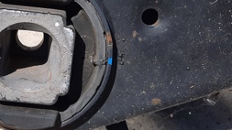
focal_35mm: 69
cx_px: 40
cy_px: 64
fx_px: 424
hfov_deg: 29.7
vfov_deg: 17.4
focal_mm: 4.6
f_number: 2
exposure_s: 1/1499
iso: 32
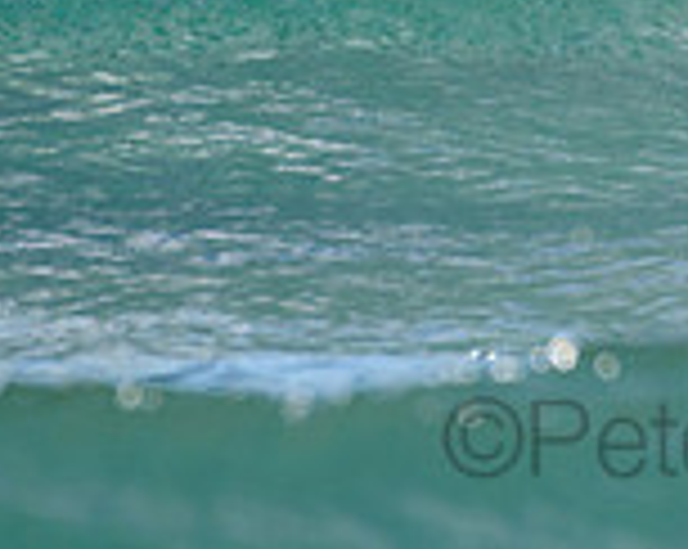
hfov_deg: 0.9
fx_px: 44414
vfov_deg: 0.7
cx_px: 1086
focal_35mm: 2184
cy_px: -459
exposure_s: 1/3200
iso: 280
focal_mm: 500
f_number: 5.6
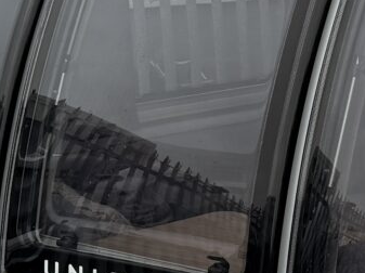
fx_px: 1538
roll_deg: +1.7
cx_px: 517
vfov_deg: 10.1
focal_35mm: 146
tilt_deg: -8.8
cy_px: 98
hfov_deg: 12.9
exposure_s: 1/2000
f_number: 1.78
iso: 80
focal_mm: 6.76
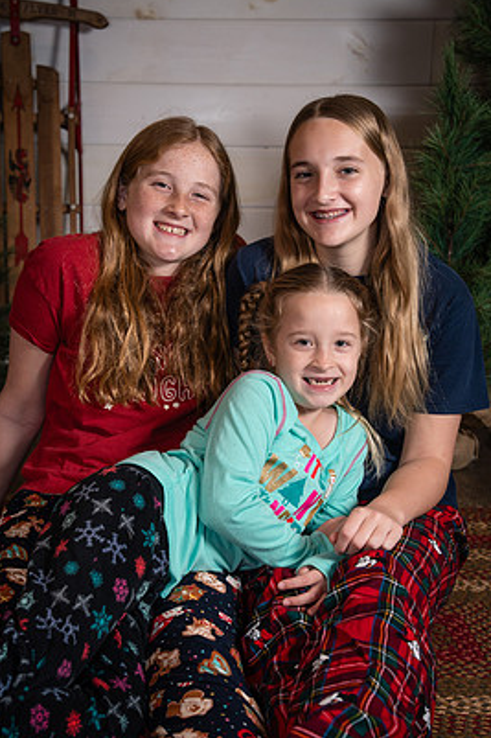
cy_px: 401
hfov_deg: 24.6
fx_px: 1126
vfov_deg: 36.2
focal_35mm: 55
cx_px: 226
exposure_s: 1/250
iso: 160
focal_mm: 49
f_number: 5
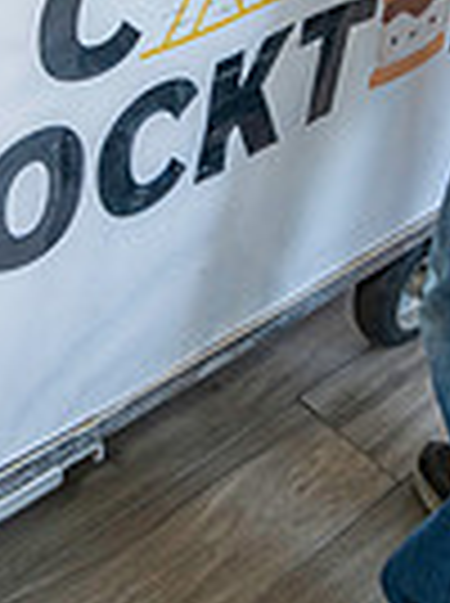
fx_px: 1408
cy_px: -324
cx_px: -198
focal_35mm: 81
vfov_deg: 20.4
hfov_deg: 16.7
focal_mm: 25
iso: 1600
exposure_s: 1/200
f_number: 5.6
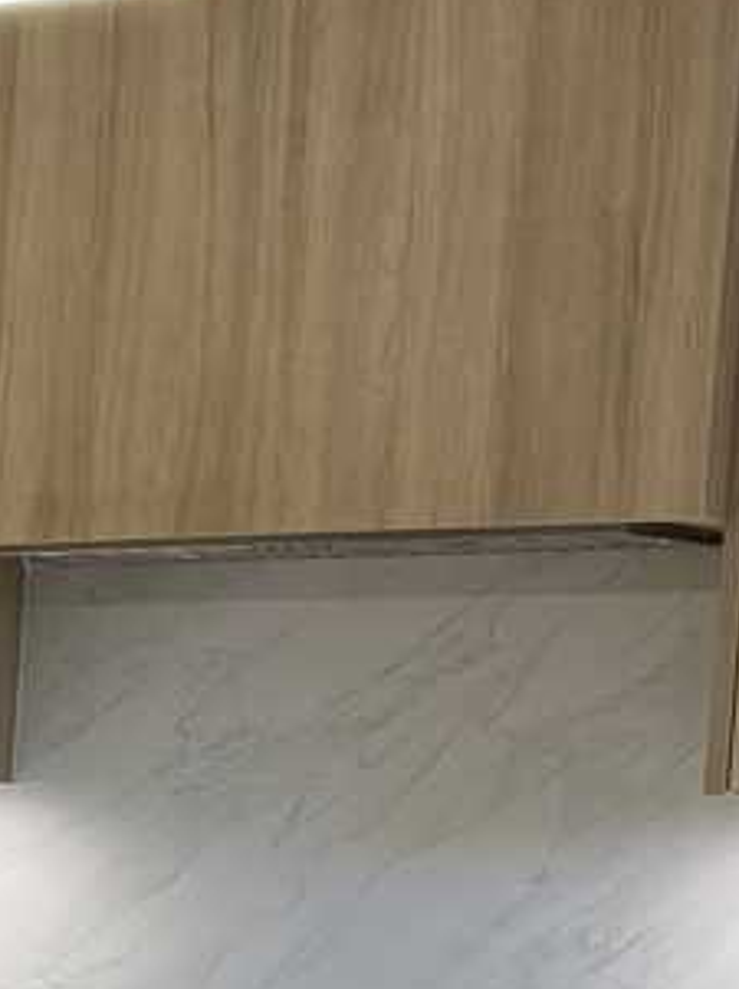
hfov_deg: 11.5
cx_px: -785
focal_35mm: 115
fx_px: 3280
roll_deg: -1.5
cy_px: 1268
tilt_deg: -7.9
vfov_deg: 16.3
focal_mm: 6.76
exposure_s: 1/120
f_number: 1.78
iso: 200
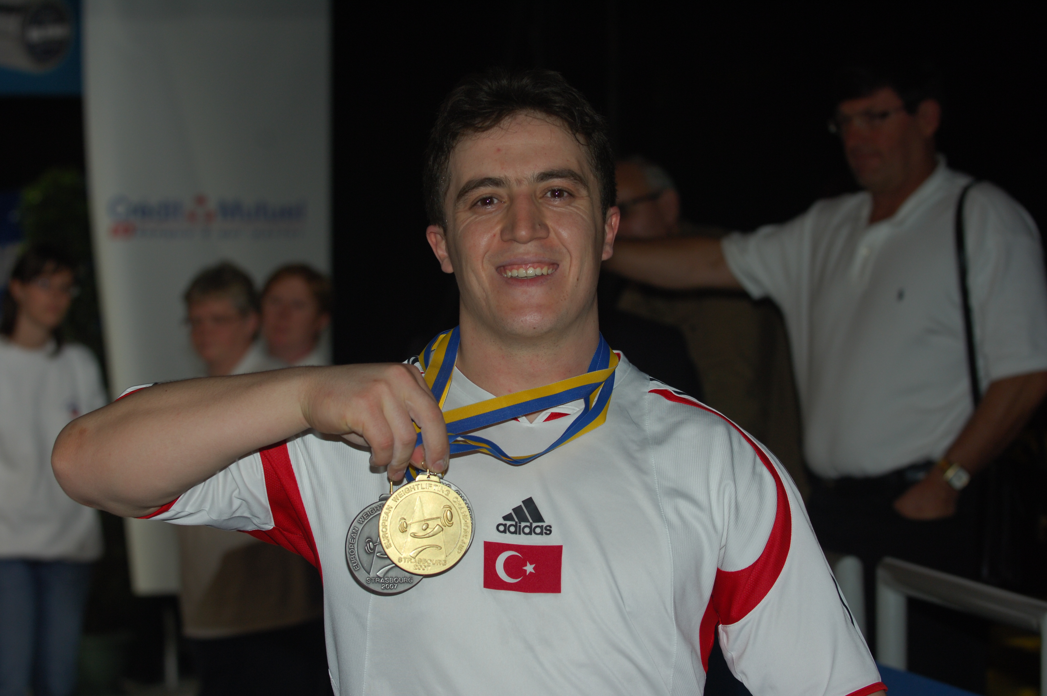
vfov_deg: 12.1
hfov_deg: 18.2
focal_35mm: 112
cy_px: 348
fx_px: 3268
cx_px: 524
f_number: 4.8
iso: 200
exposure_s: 1/60
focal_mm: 75
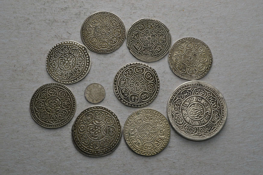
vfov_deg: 29.7
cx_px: 132
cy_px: 88
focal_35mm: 45
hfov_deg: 43.7
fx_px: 328
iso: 400
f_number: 14
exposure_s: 1/200
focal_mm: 30
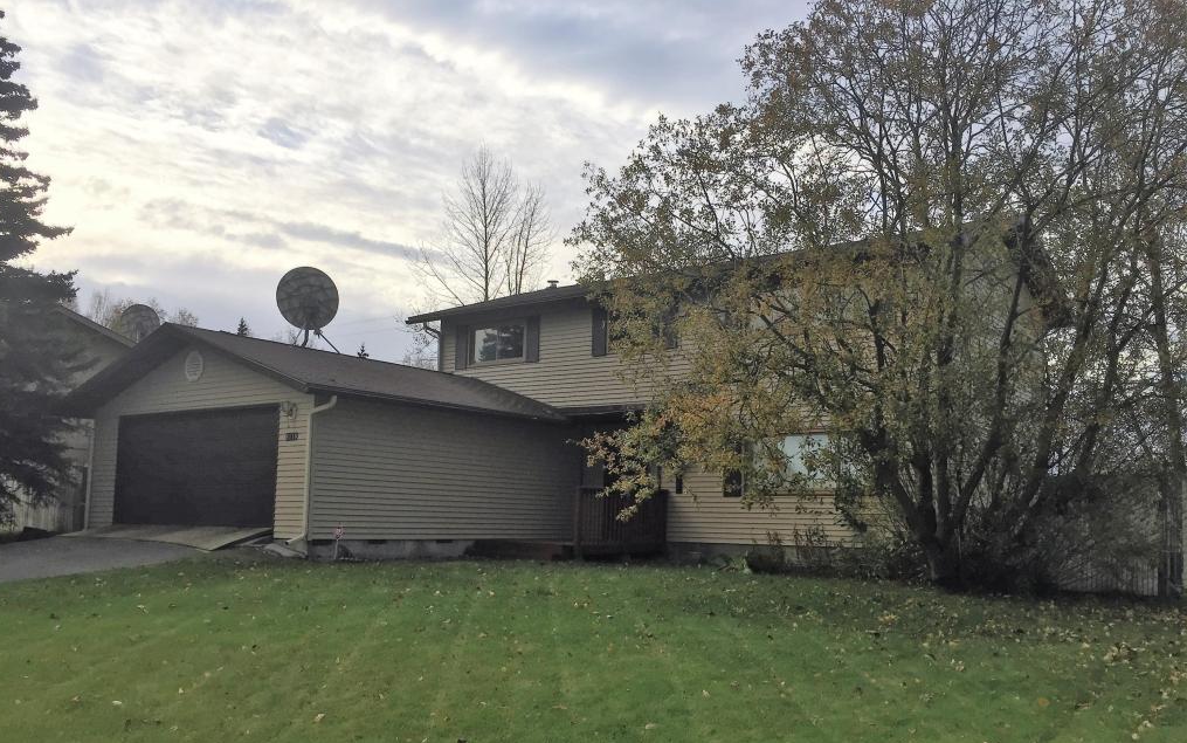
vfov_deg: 40.4
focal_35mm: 31
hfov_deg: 61.2
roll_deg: -1.5
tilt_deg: +6.8
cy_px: 447
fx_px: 1003
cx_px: 589
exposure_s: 1/1236
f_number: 2.2
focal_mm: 4.15
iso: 32
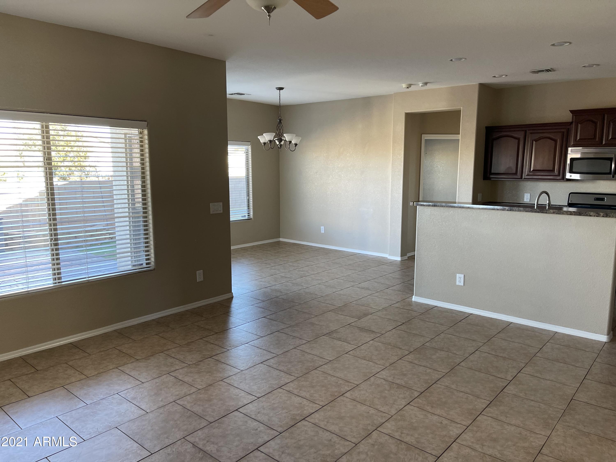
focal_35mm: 26
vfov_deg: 53.1
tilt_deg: -7.5
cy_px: 231
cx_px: 308
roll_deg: -0.3
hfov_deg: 67.3
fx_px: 463
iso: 125
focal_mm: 5.1
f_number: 1.6
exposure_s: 1/121
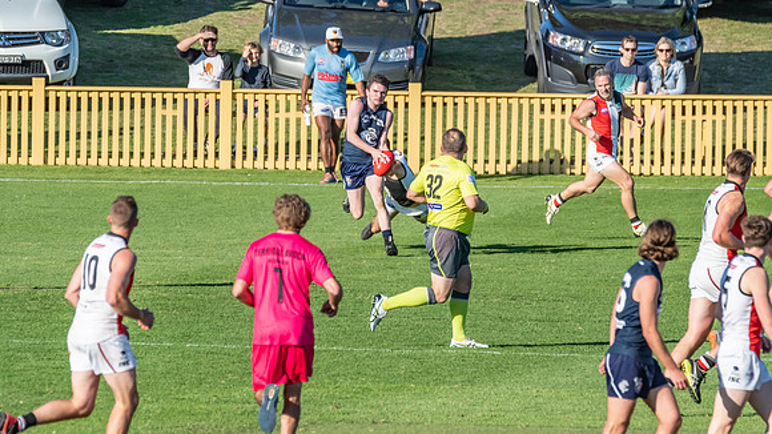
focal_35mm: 733
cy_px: 167
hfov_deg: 2.9
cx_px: 400
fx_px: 15007
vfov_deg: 1.7
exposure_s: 1/3200
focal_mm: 450
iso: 800
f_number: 10
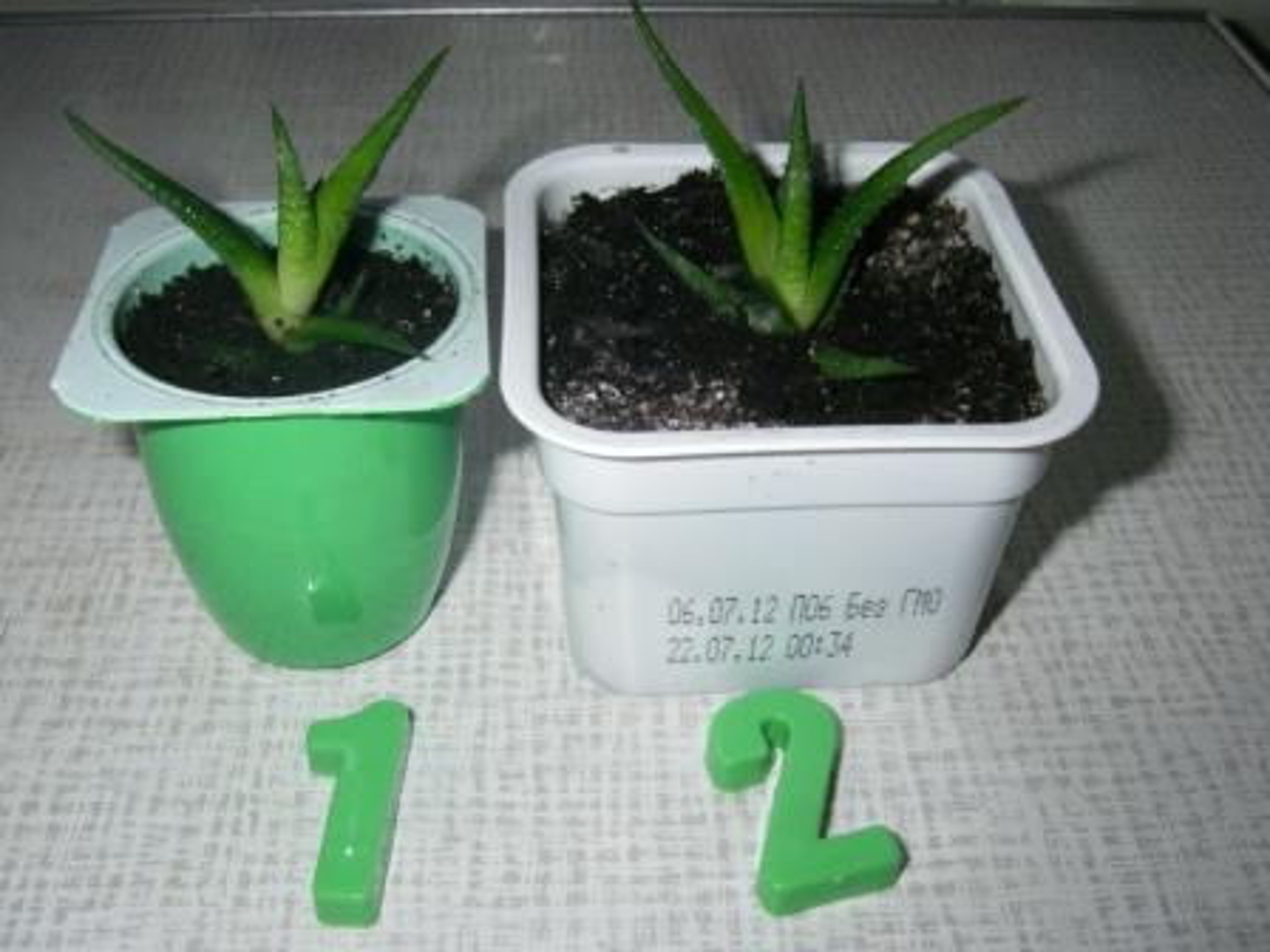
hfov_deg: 49.0
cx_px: 635
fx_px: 1394
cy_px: 476
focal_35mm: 38
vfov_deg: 37.7
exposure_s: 1/50
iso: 250
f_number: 6.6
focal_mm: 6.3
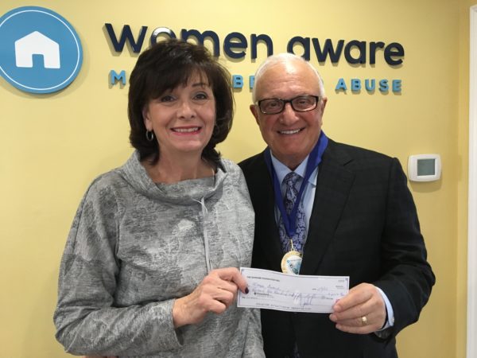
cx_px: 238
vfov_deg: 48.2
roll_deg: +2.3
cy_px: 179
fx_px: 400
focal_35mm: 29
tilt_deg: -3.8
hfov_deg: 61.7
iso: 160
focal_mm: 4.15
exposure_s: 1/30
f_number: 2.2
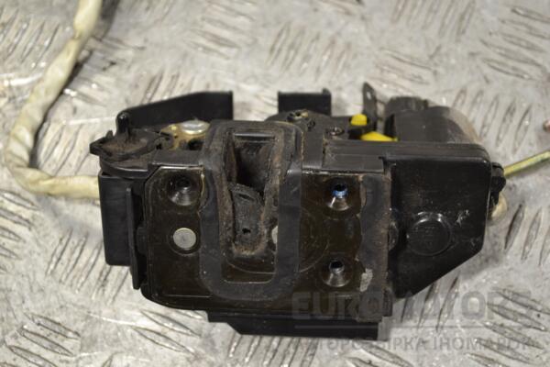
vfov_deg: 21.6
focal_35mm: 63
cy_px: 184
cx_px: 275
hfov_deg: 31.9
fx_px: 962
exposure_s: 1/30
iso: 220
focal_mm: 42
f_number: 5.3
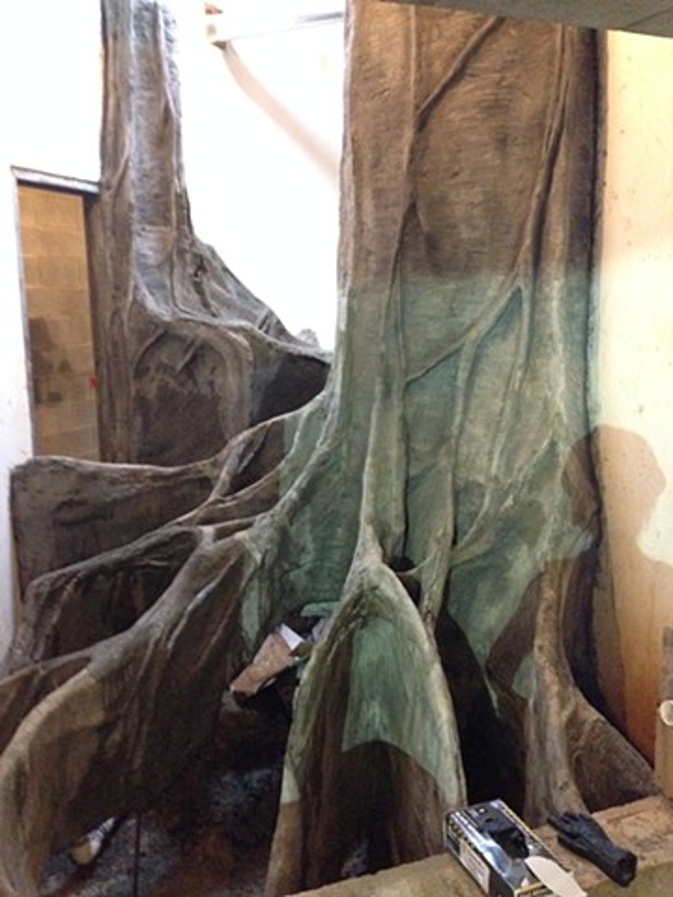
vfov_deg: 55.4
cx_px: 336
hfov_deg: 42.9
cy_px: 448
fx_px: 855
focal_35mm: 33
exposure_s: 1/15
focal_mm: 4.1
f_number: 2.4
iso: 800
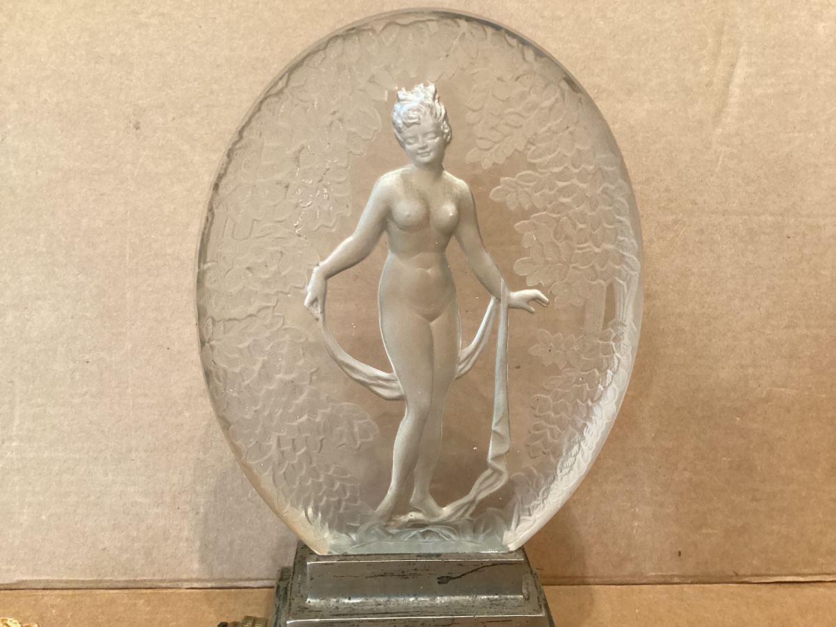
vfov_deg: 45.4
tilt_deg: -13.6
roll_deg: -2.5
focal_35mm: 31
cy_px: 314
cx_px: 418
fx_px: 749
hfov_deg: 58.4
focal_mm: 3.3
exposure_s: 1/25
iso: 500
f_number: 2.4
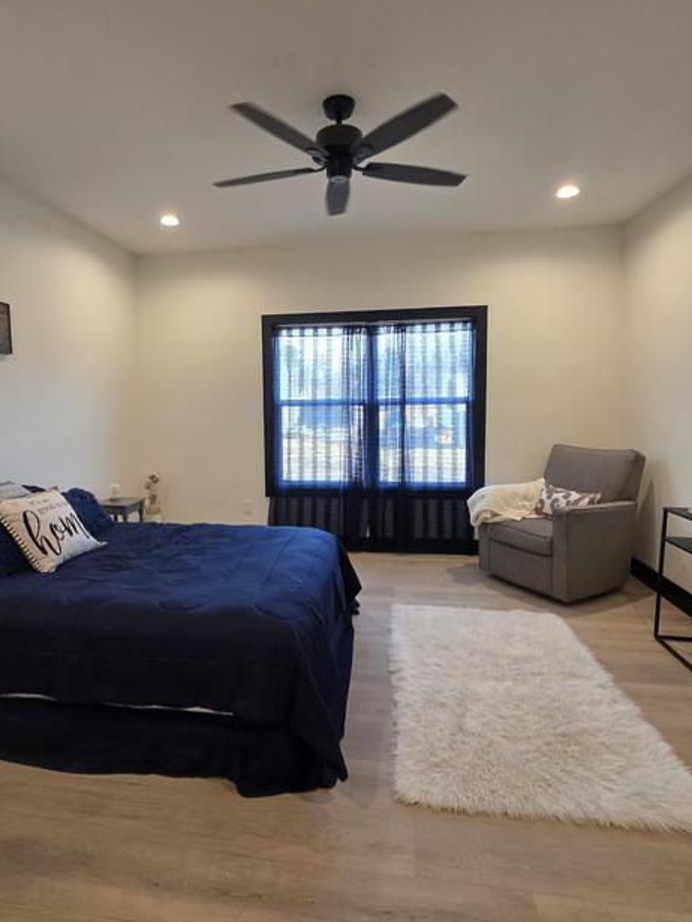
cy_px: 449
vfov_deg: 87.7
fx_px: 480
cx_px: 306
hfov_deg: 71.4
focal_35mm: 18
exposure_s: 1/120
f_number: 1.9
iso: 200
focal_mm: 2.2
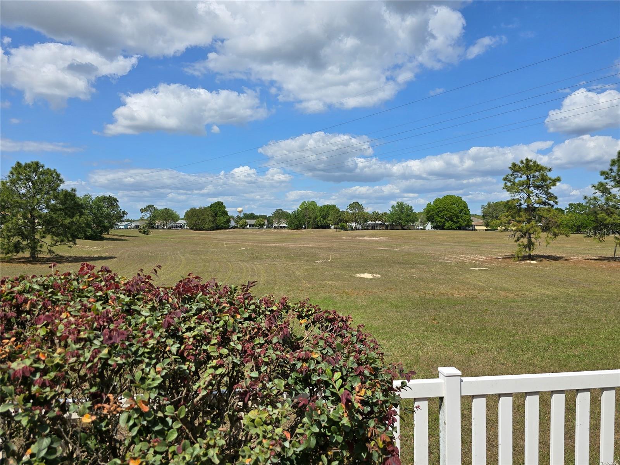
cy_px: 232
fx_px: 412
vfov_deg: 58.9
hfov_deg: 73.9
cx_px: 310
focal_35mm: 23
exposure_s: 1/1205
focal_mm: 6.3
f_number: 1.7
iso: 12
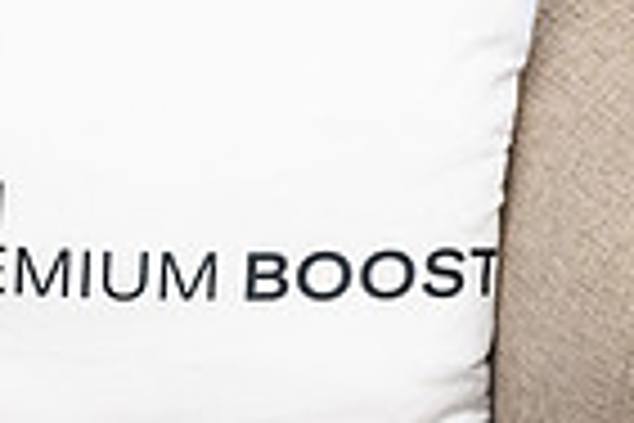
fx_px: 4473
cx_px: 171
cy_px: 449
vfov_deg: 5.4
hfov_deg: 8.1
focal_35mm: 254
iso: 1600
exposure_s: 1/320
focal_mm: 60
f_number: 3.2
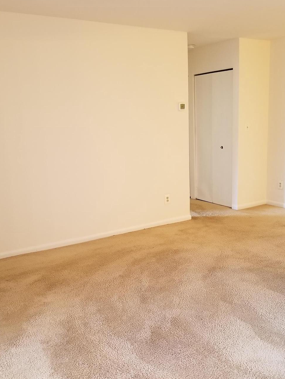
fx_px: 340
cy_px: 208
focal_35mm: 31
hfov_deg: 45.3
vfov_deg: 58.2
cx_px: 164
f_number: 1.7
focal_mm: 4.25
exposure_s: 1/24
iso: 250
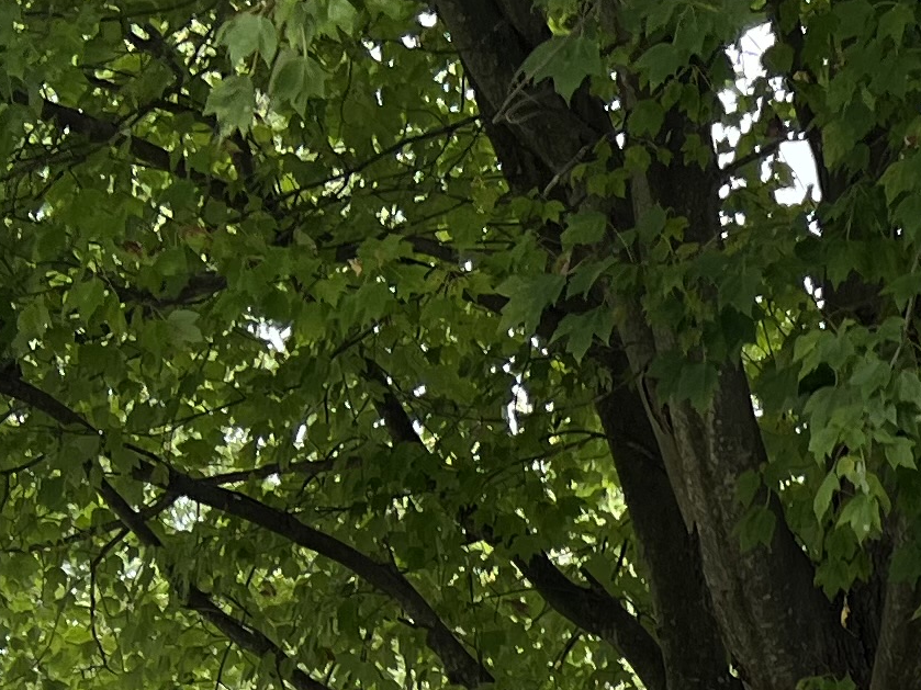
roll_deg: -1.4
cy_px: 1566
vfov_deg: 10.5
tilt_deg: -14.7
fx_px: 3325
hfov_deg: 14.8
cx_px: 1319
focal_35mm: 125
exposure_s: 1/588
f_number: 1.5
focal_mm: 5.7
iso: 50
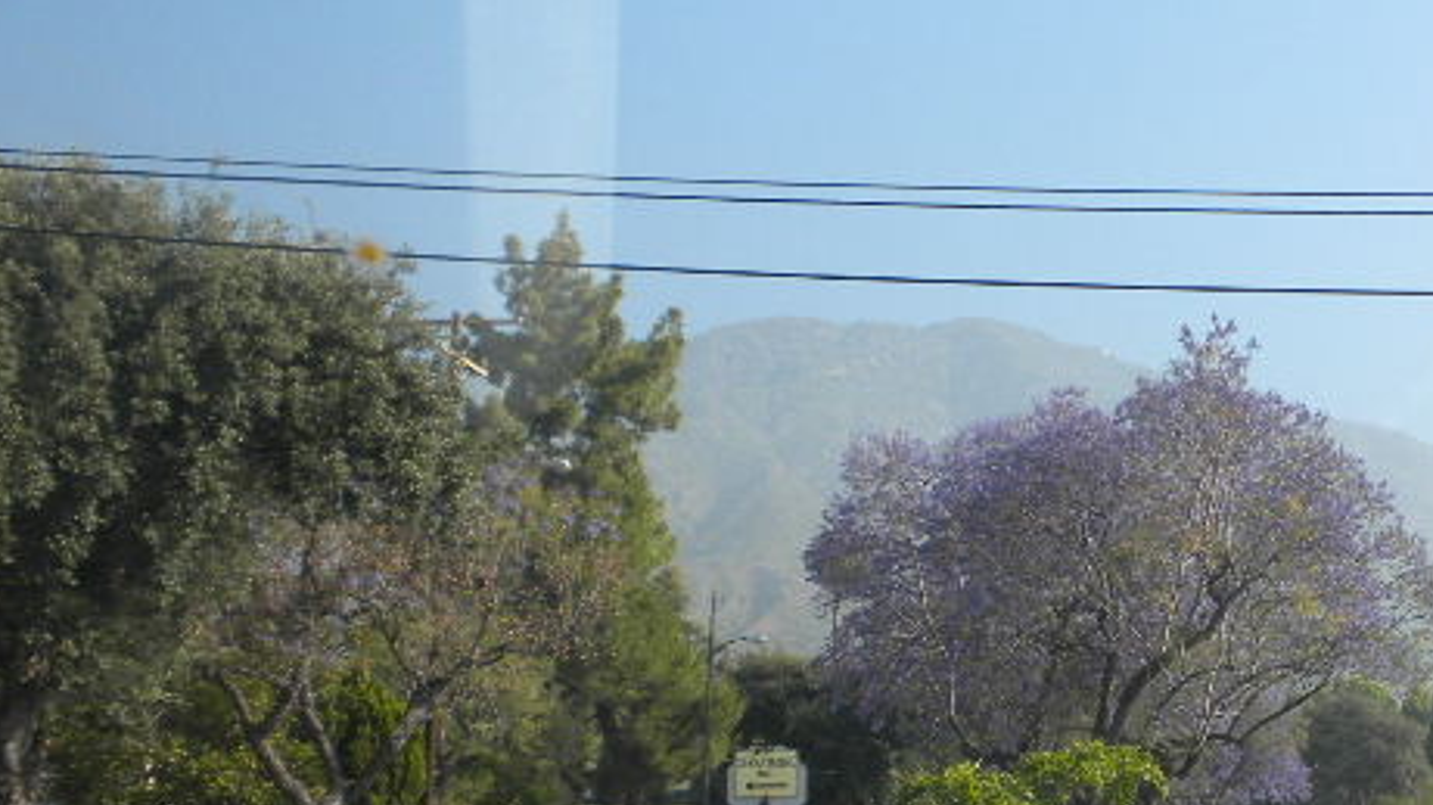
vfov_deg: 17.1
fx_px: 2659
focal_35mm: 70
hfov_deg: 29.2
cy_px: 603
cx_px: 1219
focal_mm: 6.6
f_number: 3.5
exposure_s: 1/585
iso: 112
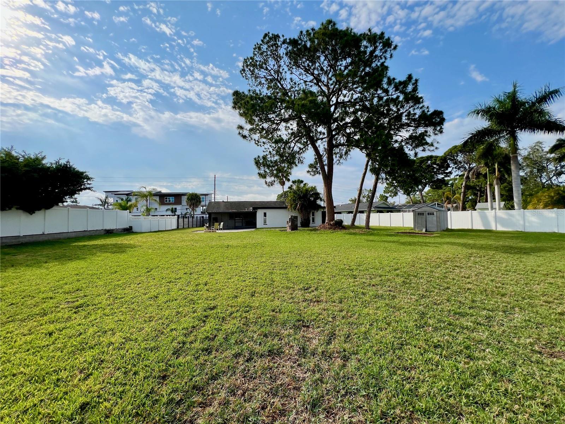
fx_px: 212
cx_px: 282
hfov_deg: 106.2
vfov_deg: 89.9
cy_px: 212
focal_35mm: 13
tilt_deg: +2.0
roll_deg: +1.5
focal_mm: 1.57
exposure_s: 1/2016
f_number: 1.8
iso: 32
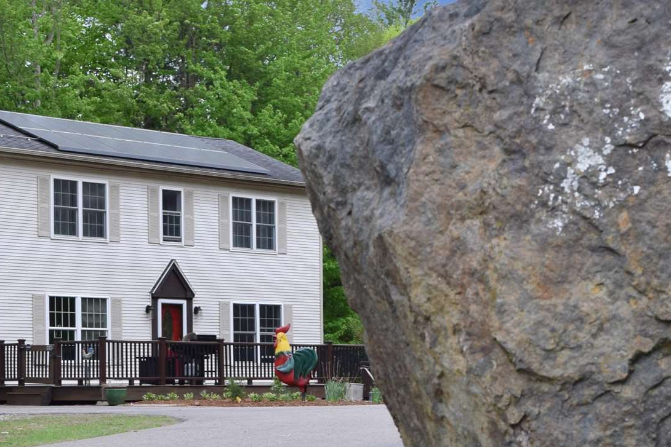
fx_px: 1734
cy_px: 413
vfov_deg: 14.5
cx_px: 210
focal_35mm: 93
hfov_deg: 21.8
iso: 200
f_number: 6.3
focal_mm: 22
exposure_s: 1/125
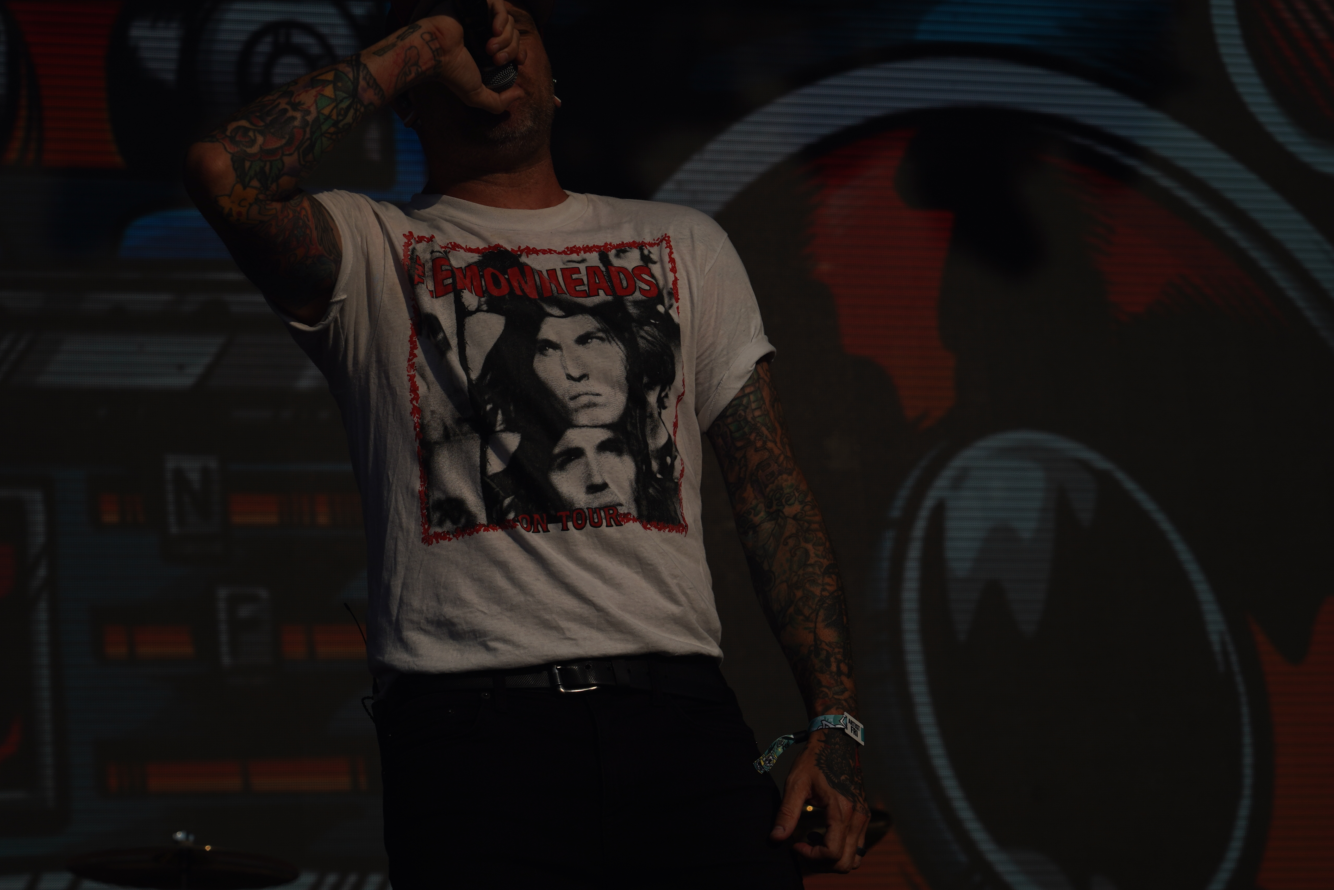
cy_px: 388
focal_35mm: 123
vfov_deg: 11.1
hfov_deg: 16.7
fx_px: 4558
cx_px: 693
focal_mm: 105
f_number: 8
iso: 100
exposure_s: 1/2000
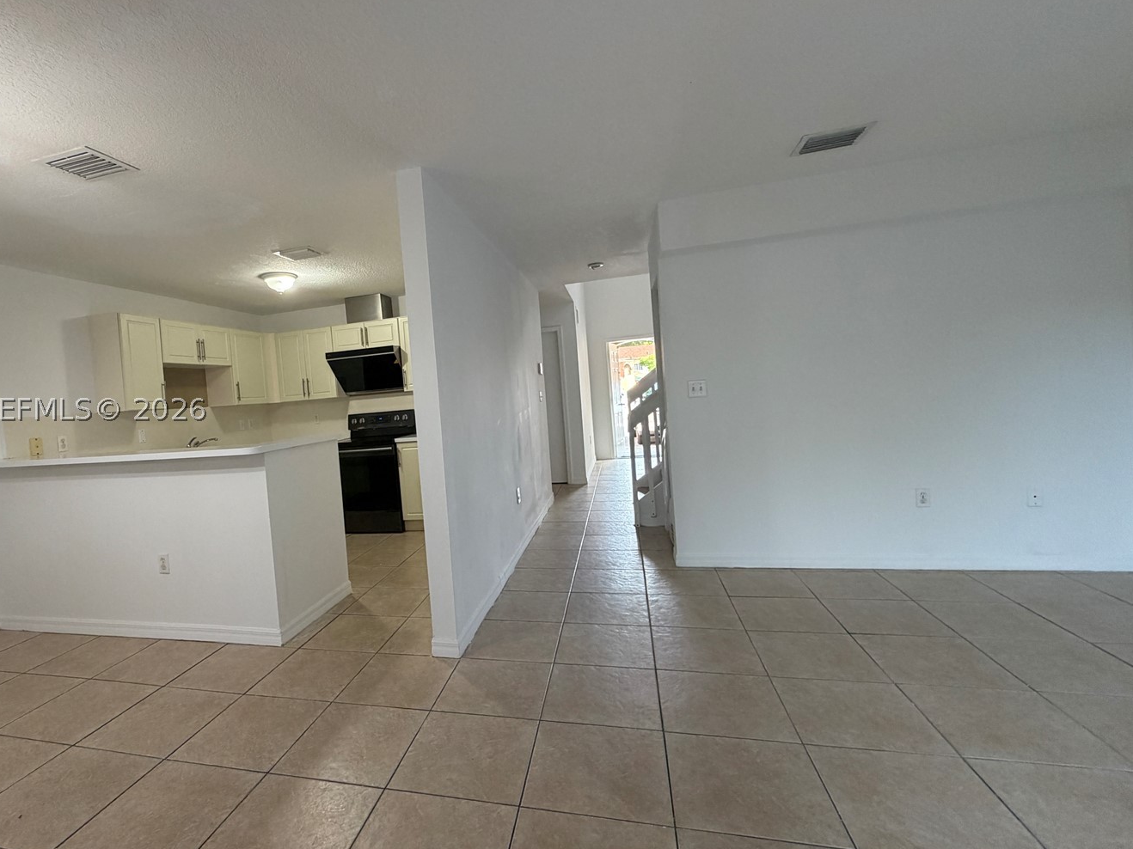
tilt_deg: -1.6
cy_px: 409
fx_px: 556
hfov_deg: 90.2
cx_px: 469
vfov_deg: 74.7
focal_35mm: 17
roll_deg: +5.3
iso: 200
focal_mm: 2.22
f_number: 2.2
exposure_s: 1/60
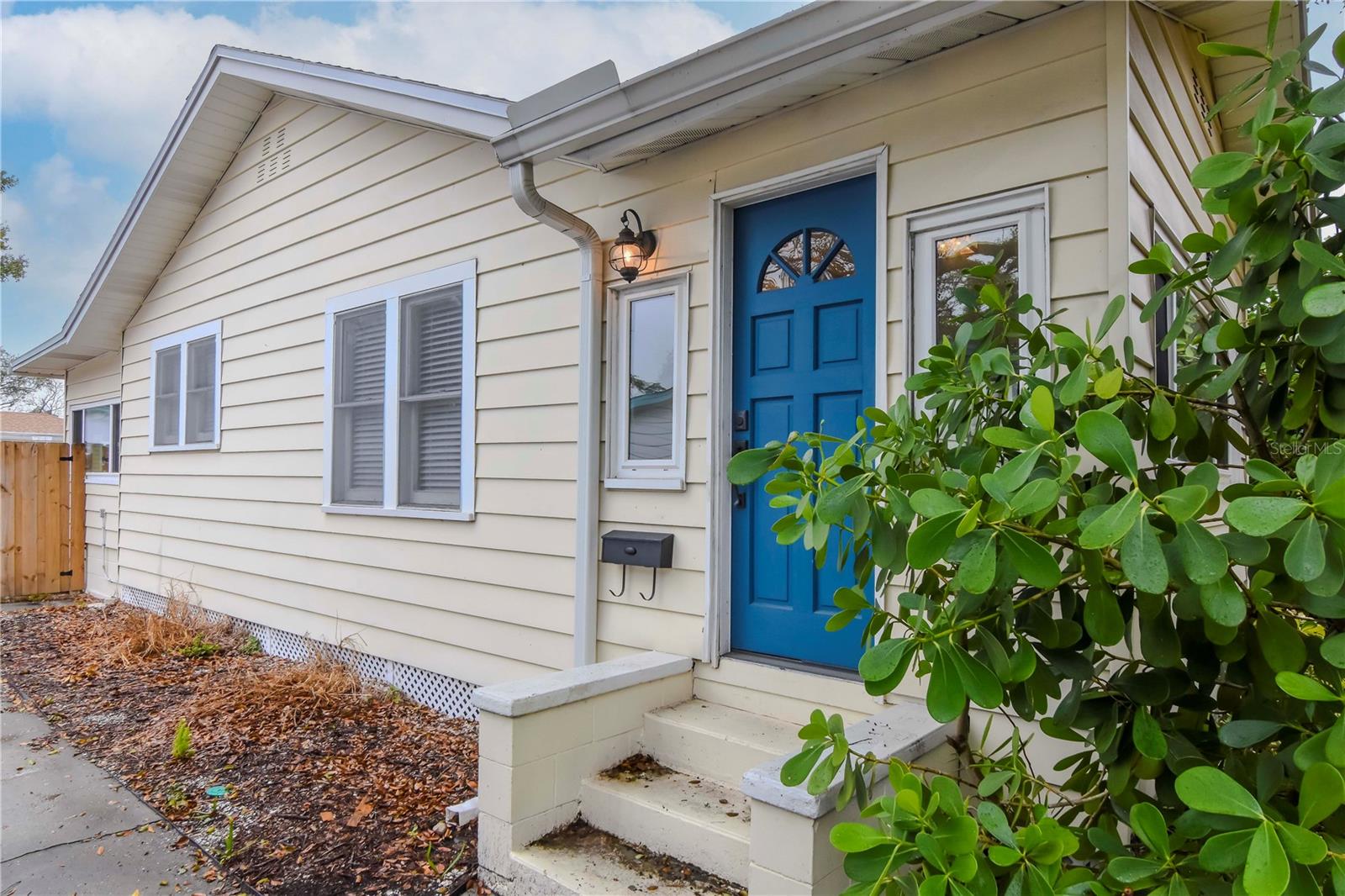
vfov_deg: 59.5
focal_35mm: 21
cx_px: 672
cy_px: 448
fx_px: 784
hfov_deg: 81.2
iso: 800
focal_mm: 14
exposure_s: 1/100
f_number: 14
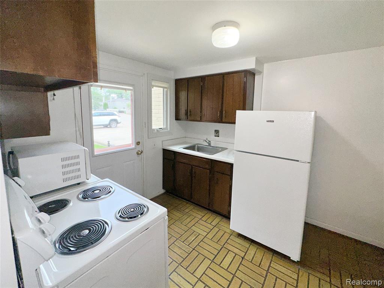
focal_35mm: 14
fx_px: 155
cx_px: 192
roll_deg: +0.5
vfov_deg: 85.7
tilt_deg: -8.2
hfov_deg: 102.1
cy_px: 144
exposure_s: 1/148
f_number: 2.2
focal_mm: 2.22
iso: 32
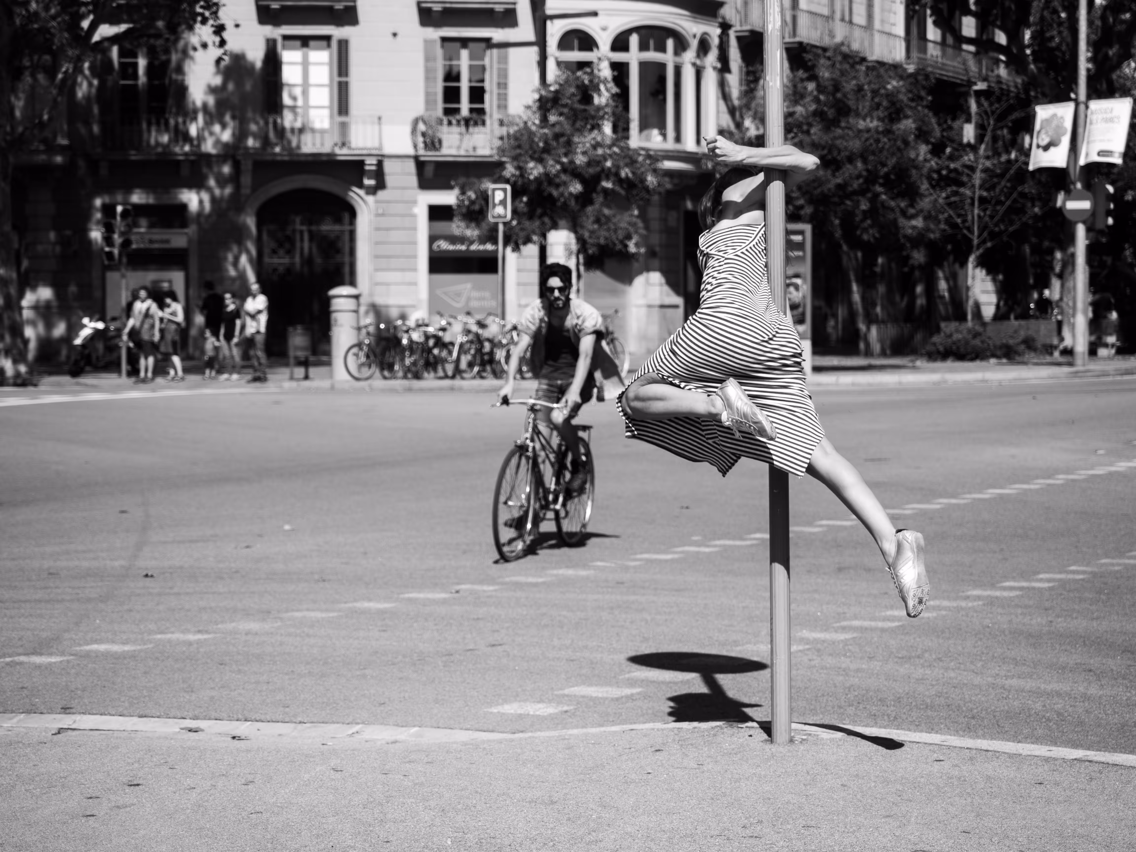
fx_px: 2625
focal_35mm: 80
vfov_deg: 18.4
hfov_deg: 24.4
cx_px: 568
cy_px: 426
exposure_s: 1/6400
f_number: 2.8
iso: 200
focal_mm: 40
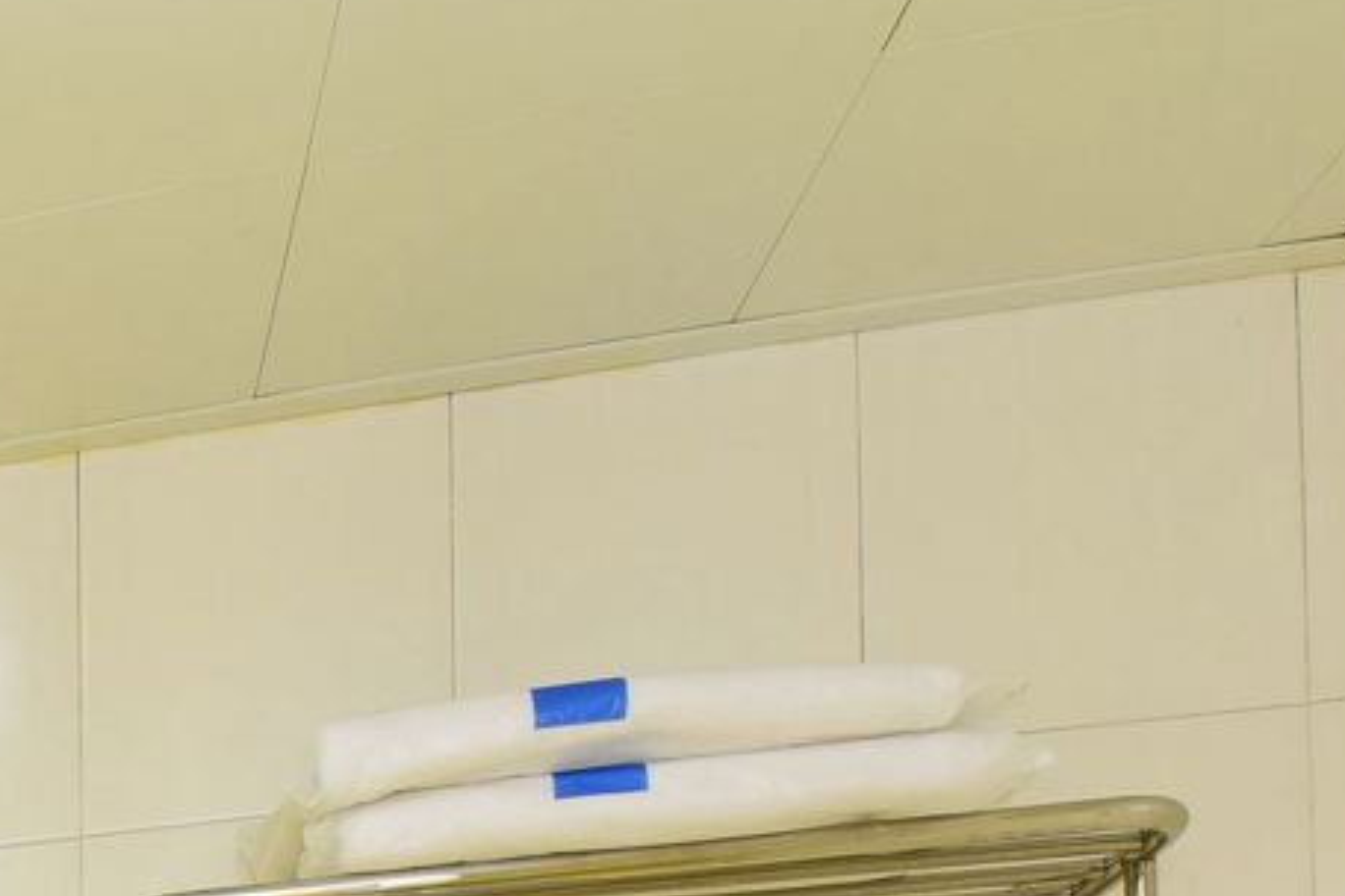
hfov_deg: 24.2
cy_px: 1689
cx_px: -823
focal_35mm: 58
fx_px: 2167
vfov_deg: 17.8
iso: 500
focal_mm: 15
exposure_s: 1/80
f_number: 6.3
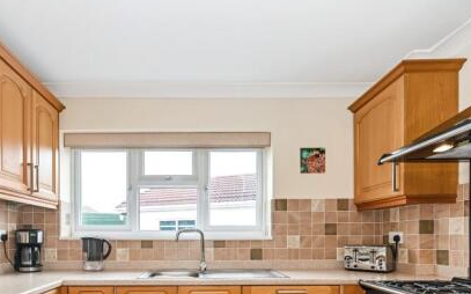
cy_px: 242
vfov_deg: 49.3
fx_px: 295
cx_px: 187
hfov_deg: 76.3
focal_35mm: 23
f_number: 7.1
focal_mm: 14
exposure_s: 1/10
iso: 400
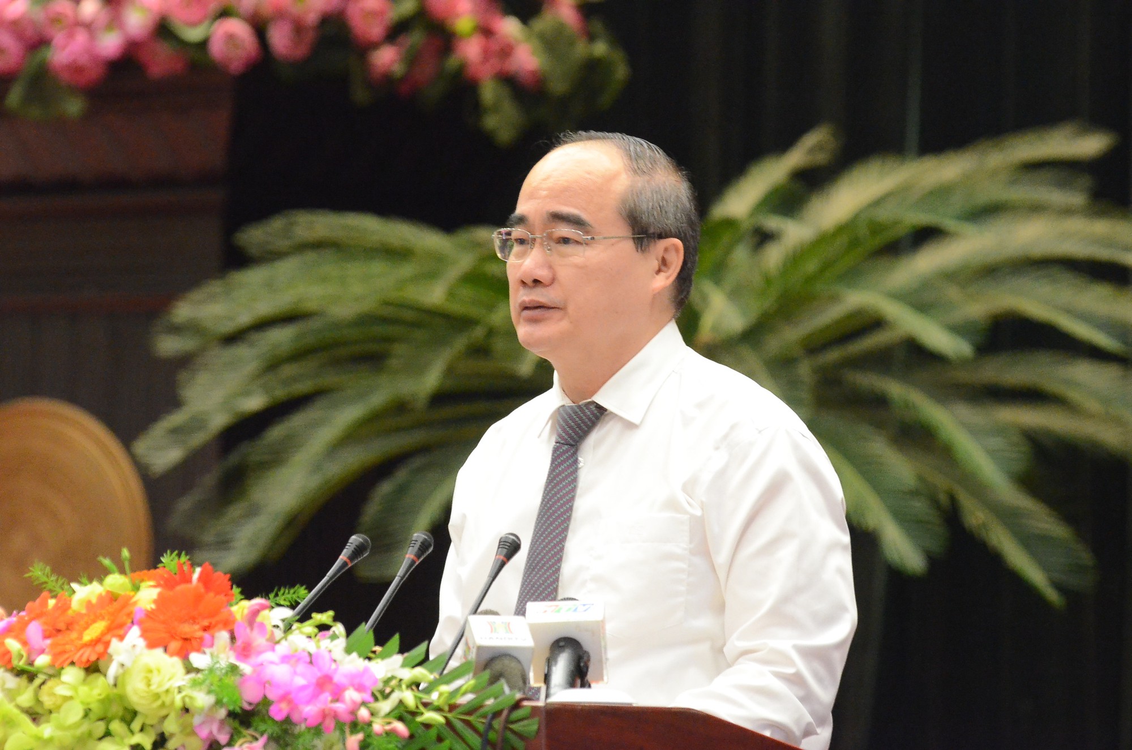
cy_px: 375
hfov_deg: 6.9
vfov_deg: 4.6
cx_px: 566
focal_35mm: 300
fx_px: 9414
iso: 6400
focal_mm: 200
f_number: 6.3
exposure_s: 1/60
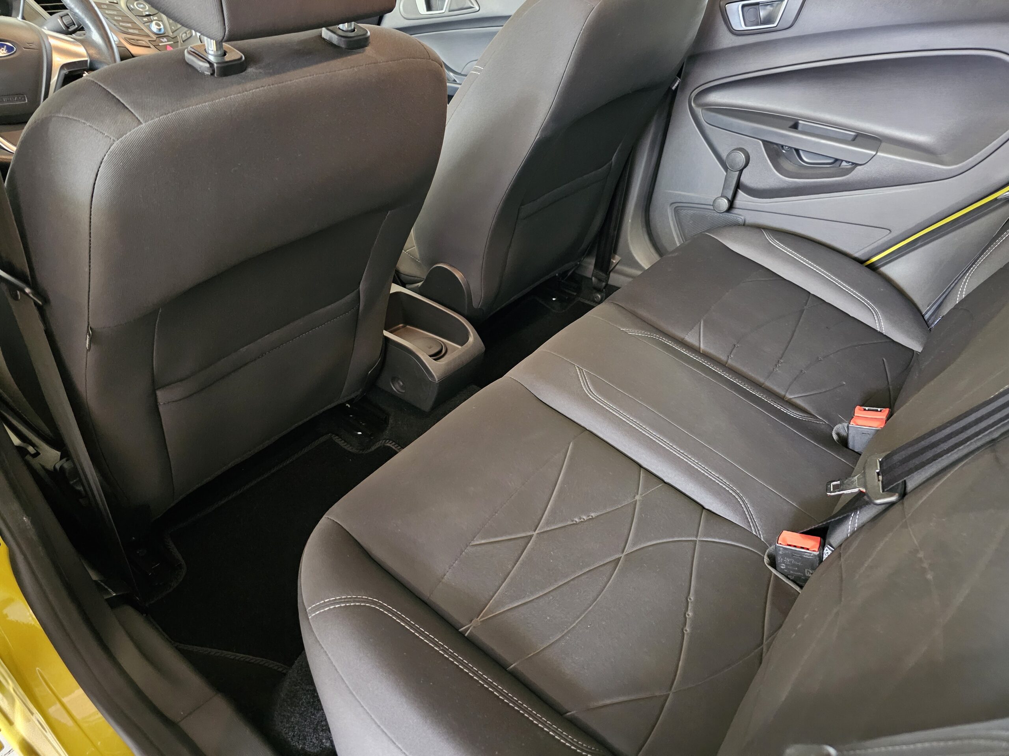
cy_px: 378
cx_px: 504
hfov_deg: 73.9
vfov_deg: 58.9
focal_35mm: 23
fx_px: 670
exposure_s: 1/25
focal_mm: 6.3
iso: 1600
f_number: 1.7
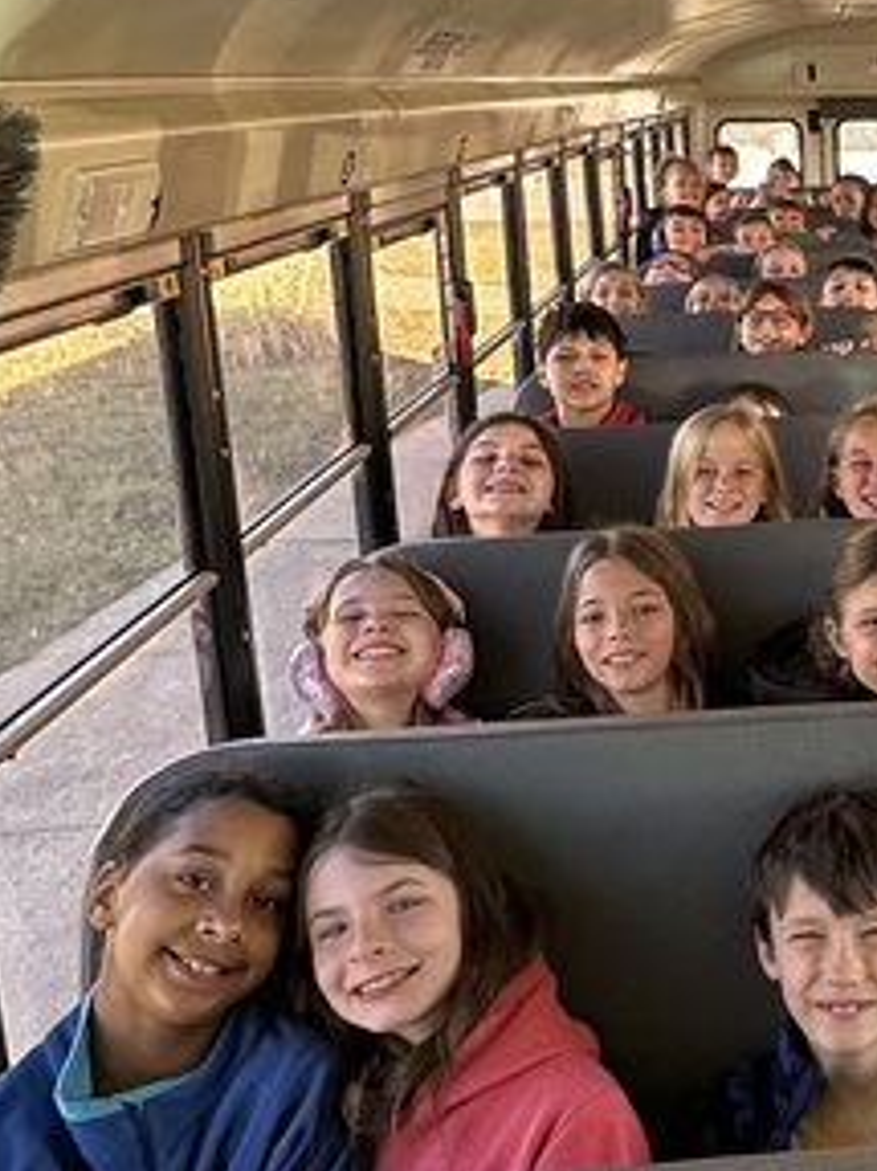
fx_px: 1690
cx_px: 1028
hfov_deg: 26.2
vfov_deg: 38.0
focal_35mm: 50
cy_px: 457
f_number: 2.2
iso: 200
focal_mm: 2.22
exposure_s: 1/99
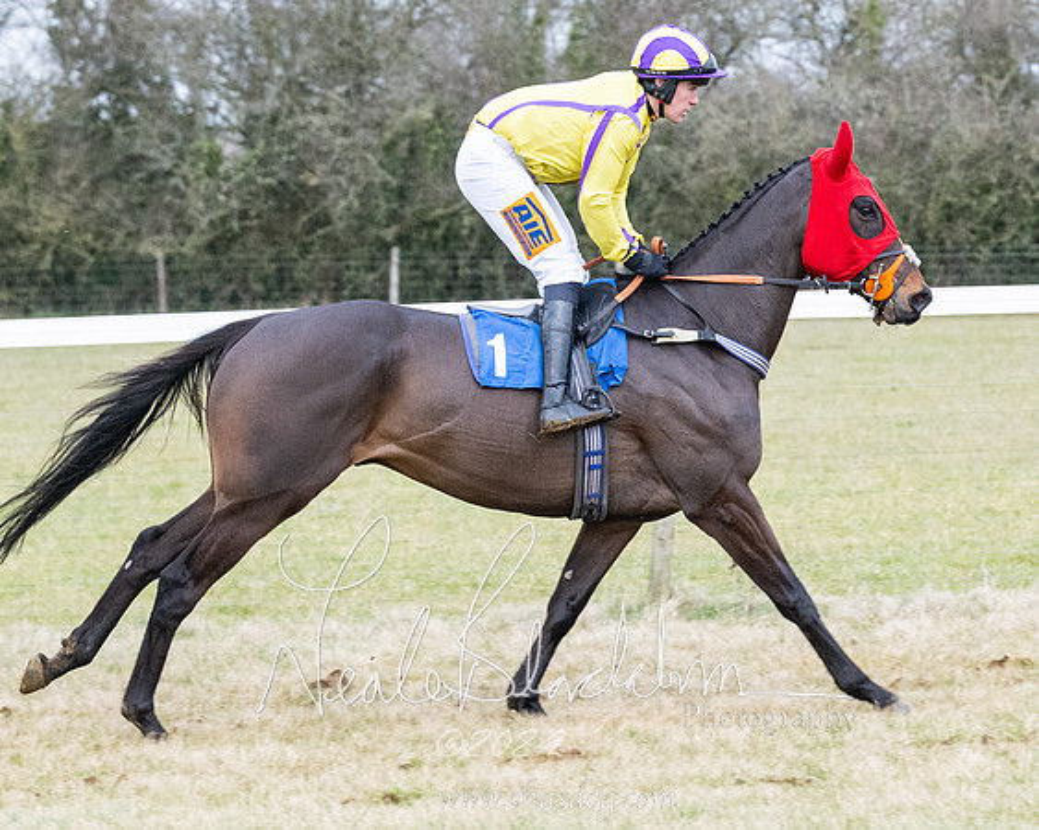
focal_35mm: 224
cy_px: 522
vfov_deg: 6.9
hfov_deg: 8.6
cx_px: 897
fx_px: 6889
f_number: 4
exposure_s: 1/1000
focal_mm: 92
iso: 1600
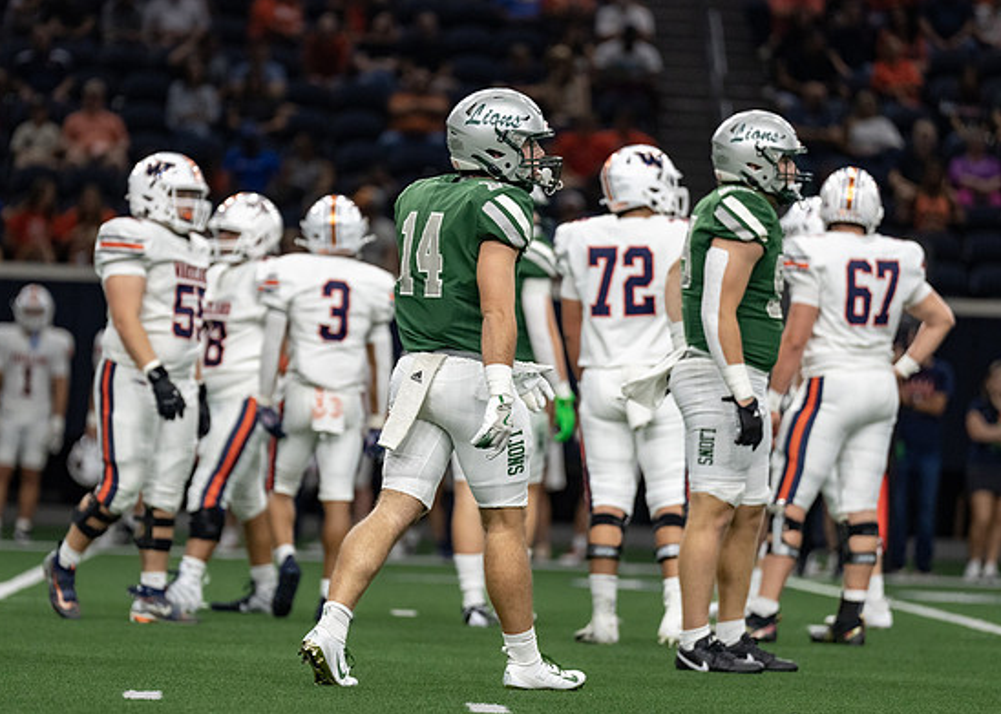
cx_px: 434
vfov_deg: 5.5
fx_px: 7389
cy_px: 353
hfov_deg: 7.7
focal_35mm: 260
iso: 3200
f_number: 2.8
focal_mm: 200
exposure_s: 1/1250
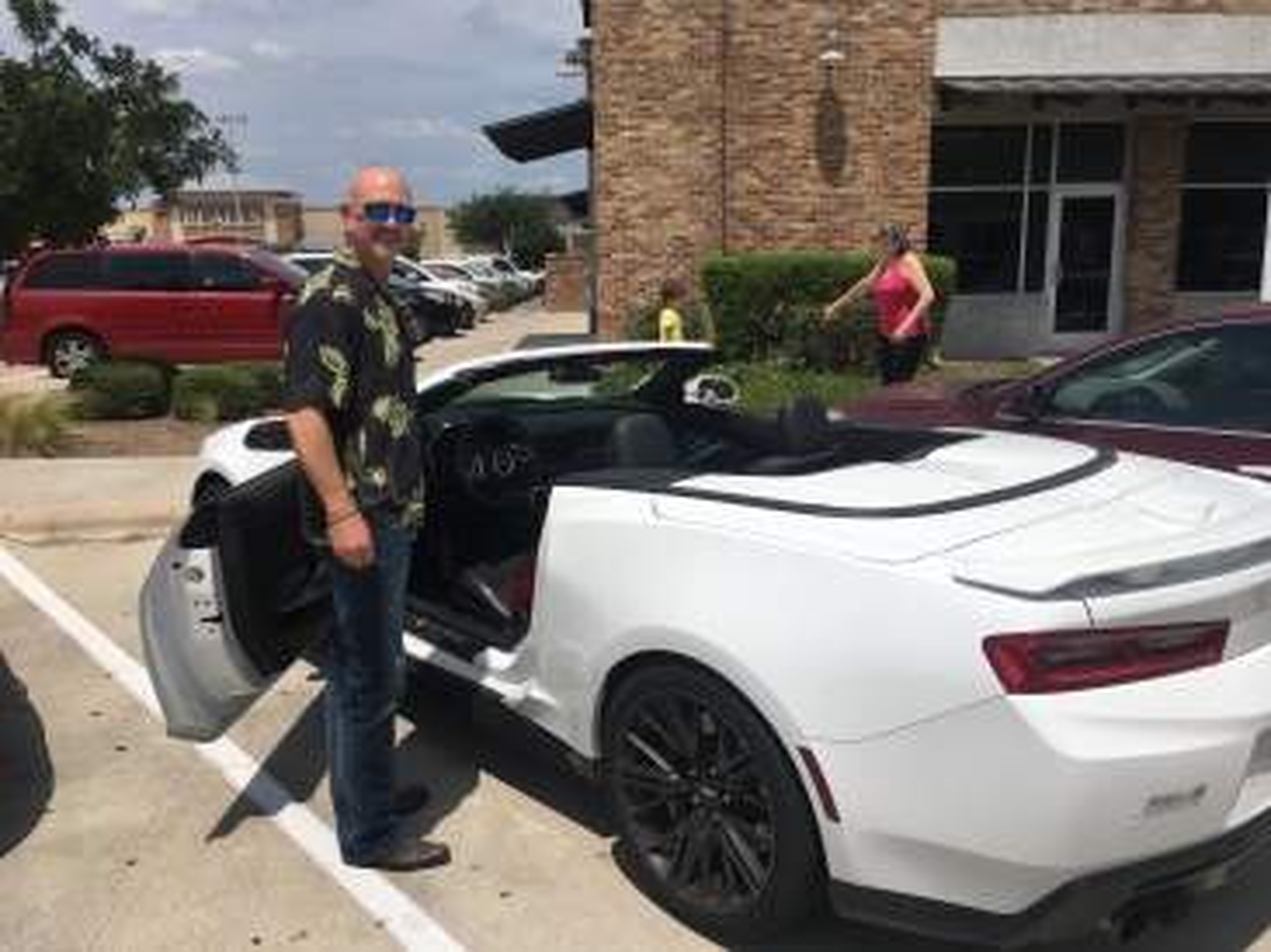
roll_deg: +1.3
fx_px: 1064
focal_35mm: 29
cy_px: 476
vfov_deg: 48.2
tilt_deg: -9.0
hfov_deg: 61.7
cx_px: 636
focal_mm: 4.15
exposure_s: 1/4049
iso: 25
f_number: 2.2
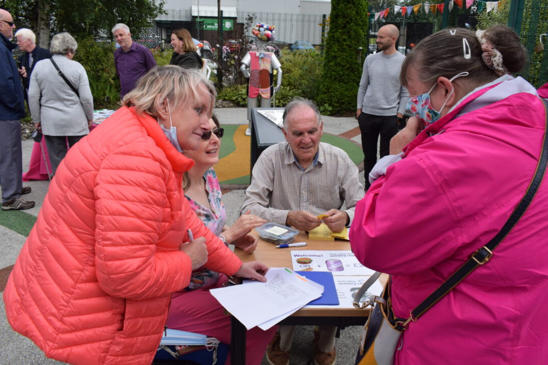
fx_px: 441
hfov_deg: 63.7
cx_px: 276
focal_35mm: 29
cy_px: 170
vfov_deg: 44.9
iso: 200
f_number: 8
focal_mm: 18
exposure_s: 1/400
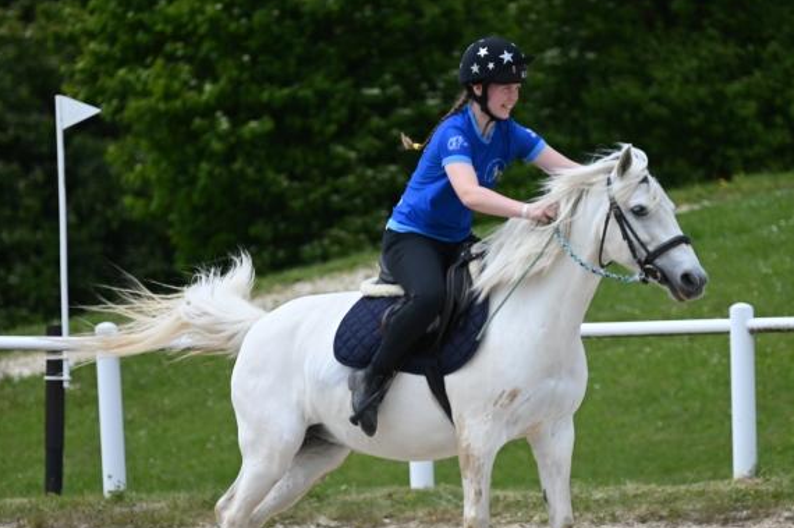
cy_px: 336
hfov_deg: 3.7
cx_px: 482
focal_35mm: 561
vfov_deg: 2.4
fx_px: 12362
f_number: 5.6
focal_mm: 400
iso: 280
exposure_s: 1/1250
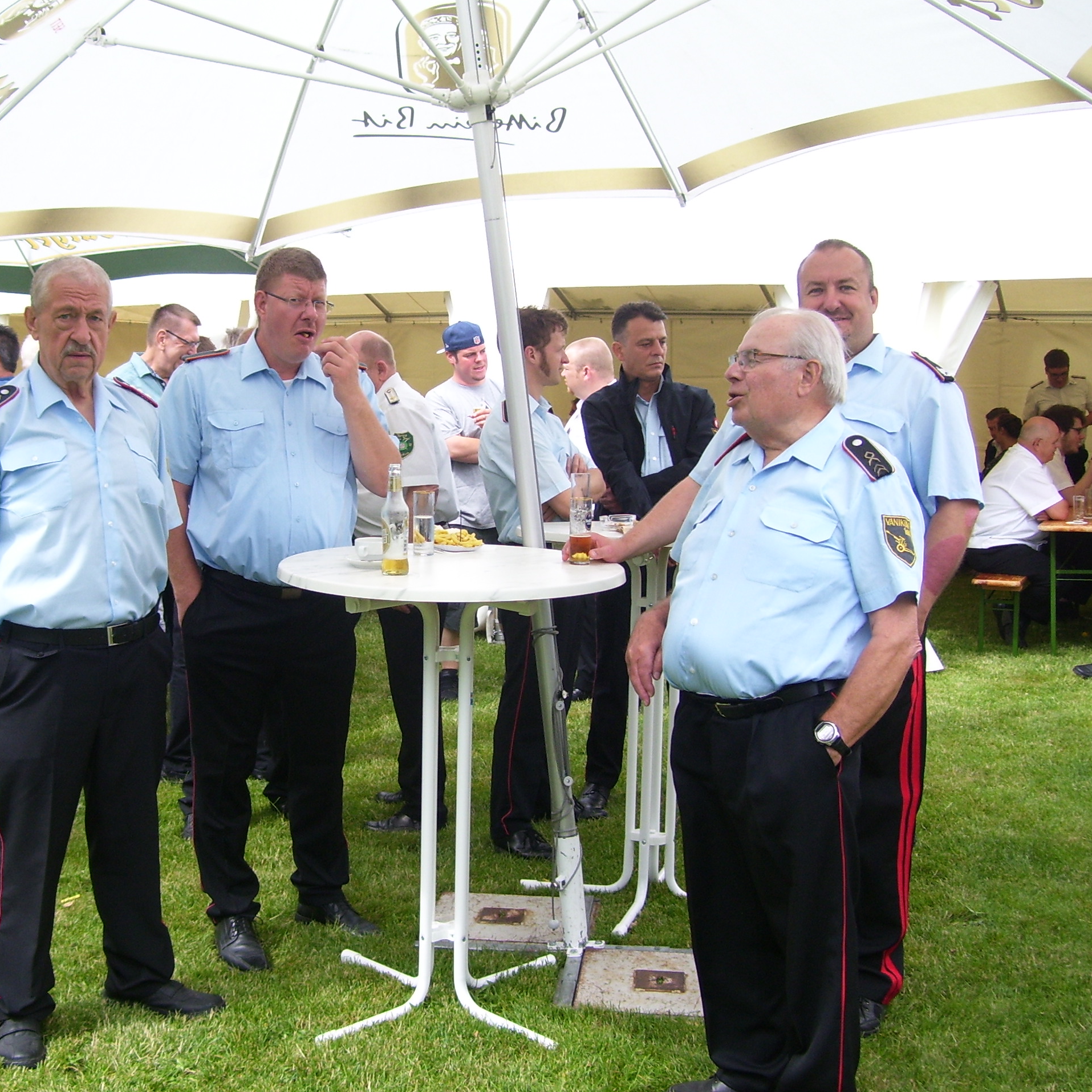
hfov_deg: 38.2
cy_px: 543
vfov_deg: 38.3
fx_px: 1570
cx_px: 432
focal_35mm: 44
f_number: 2.7
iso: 80
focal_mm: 6
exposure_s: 1/350
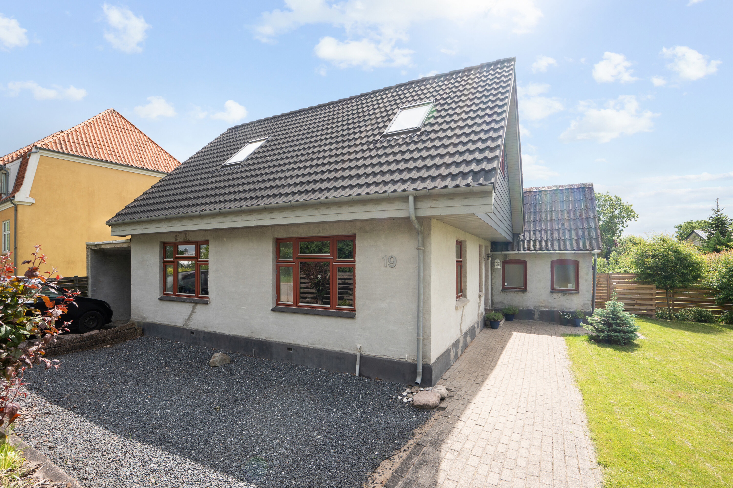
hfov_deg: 96.7
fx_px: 326
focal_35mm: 16
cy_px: 244
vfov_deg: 73.7
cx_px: 366
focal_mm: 16
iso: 250
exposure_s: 1/160
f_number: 11
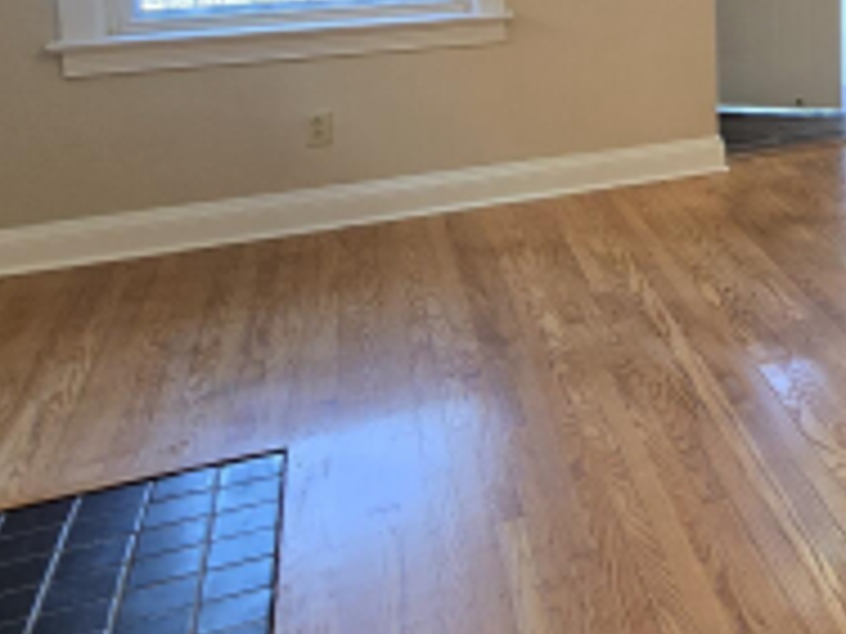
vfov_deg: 28.7
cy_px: -58
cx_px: 1208
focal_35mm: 46
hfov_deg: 29.2
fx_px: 1124
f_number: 2.2
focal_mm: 2.2
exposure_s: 1/60
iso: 100
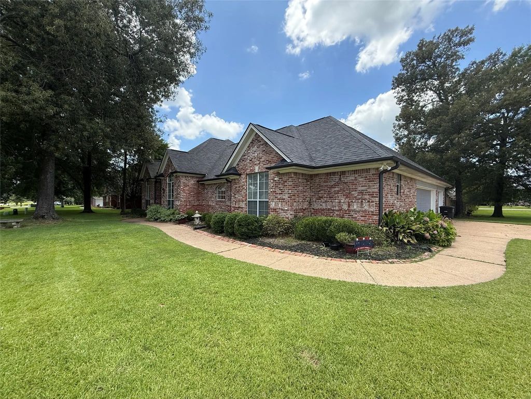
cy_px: 200
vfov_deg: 85.7
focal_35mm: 14
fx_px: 215
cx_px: 266
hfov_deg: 102.1
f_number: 2.2
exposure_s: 1/985
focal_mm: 2.22
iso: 64
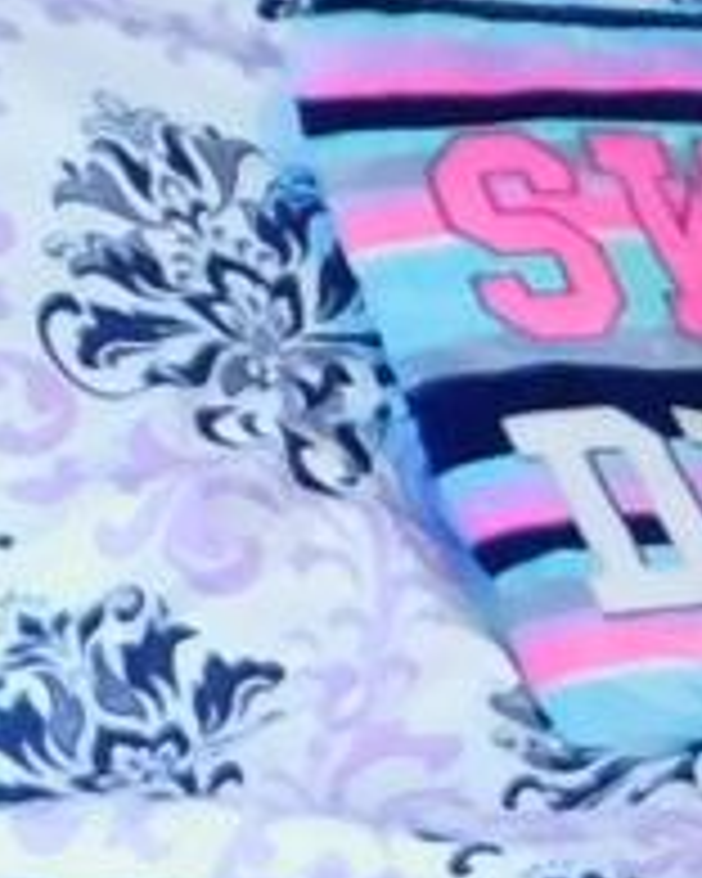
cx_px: 2295
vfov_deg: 8.0
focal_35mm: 236
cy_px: -509
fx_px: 6129
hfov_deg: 6.0
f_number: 3
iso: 400
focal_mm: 4
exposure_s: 1/13
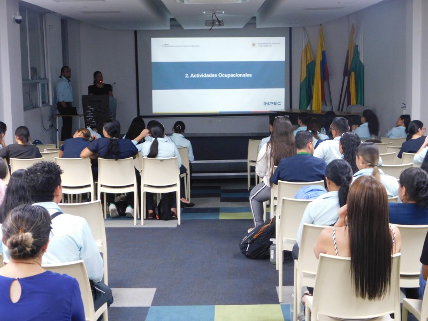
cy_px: 160
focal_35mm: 59
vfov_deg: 24.8
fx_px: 729
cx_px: 214
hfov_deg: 32.7
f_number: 4
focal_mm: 10.4
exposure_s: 1/10
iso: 400
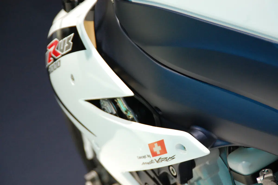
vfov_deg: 6.8
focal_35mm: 202
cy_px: 92
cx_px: 139
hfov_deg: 10.2
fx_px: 1562
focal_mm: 135
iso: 800
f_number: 6
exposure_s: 1/100
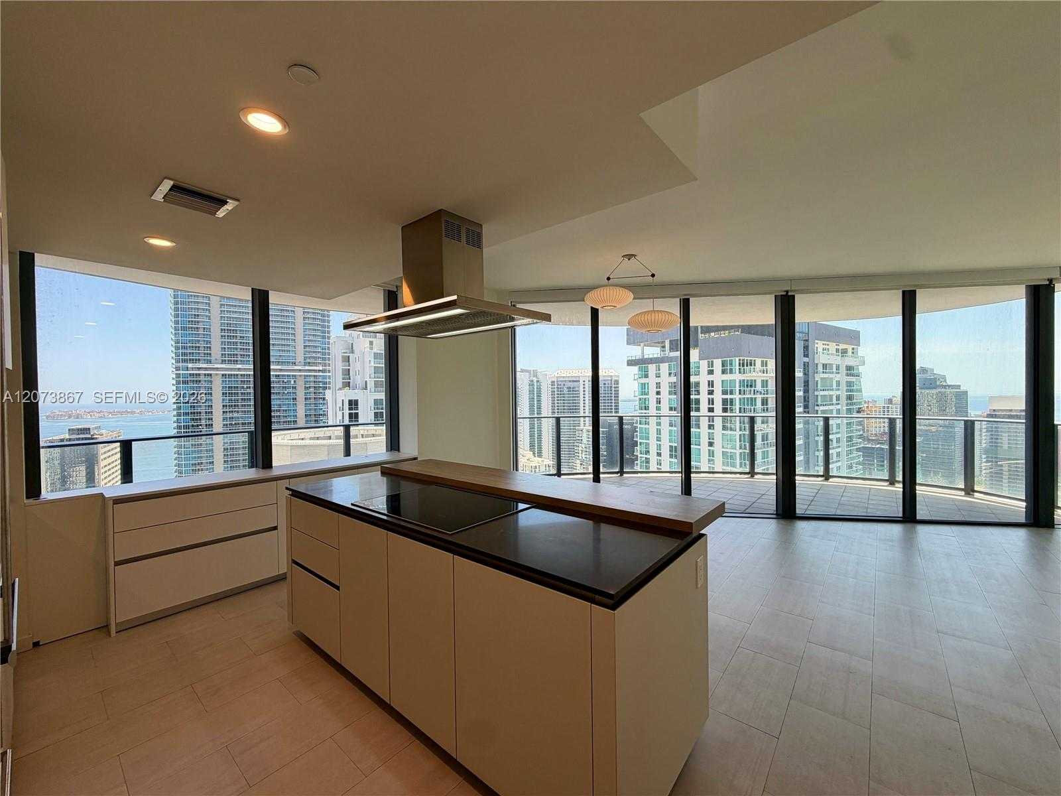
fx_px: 429
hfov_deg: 102.1
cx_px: 530
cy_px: 398
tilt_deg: -0.1
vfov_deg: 85.7
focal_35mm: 14
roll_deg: +0.6
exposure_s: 1/120
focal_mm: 2.22
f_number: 2.2
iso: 32
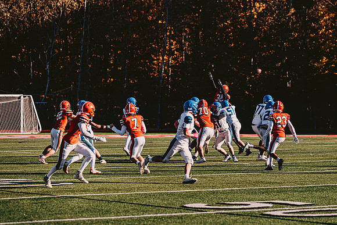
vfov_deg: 8.8
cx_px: 199
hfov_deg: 13.2
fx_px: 1459
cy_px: 116
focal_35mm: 156
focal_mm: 125
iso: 250
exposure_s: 1/2000
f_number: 3.2
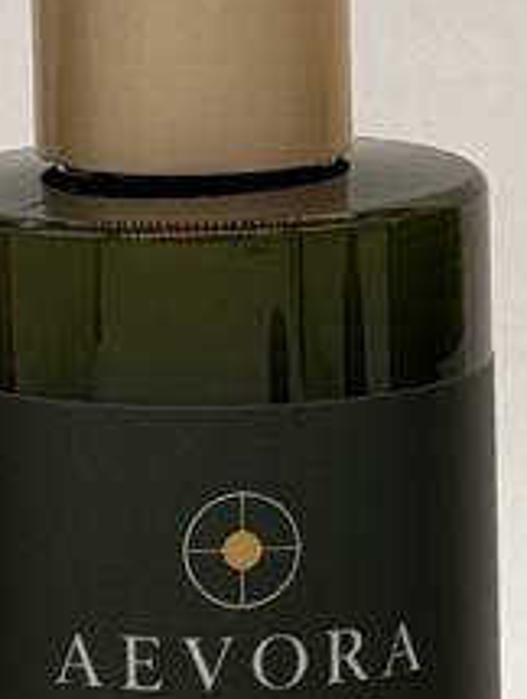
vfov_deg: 6.3
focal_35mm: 312
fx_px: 6315
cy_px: 182
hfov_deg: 4.8
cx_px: 426
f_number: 1.78
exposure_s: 1/1456
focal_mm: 6.76
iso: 80
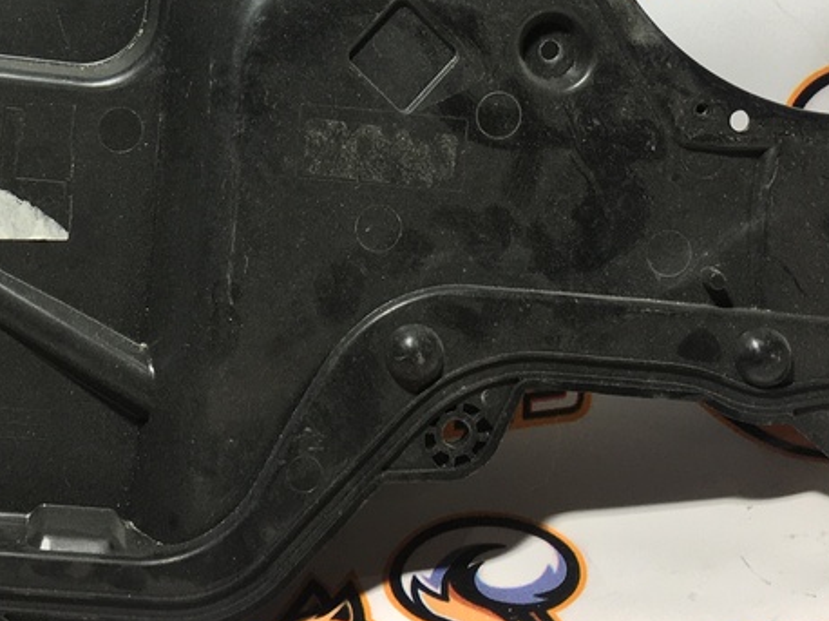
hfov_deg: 25.5
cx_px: 259
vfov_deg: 18.4
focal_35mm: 76
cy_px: -105
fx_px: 1819
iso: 25
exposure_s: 1/50
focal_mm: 4.15
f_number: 2.2
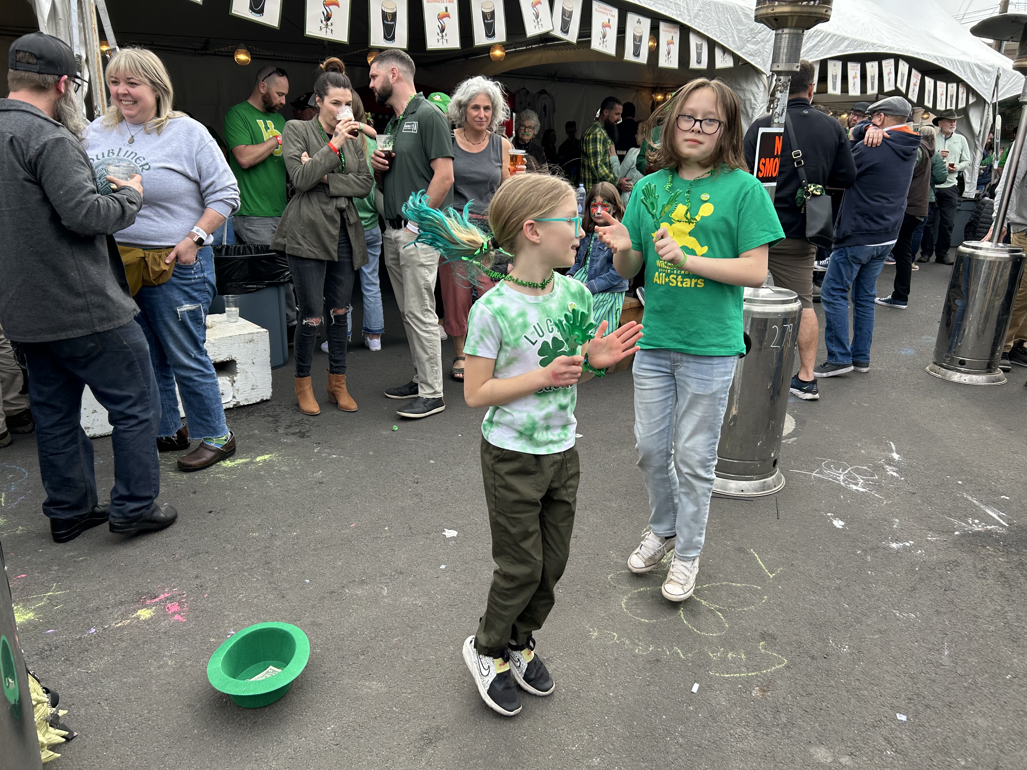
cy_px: 385
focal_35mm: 26
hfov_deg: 67.3
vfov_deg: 53.1
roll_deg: -0.9
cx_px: 514
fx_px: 771
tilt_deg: -16.9
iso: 50
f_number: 1.5
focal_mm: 5.7
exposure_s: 1/561
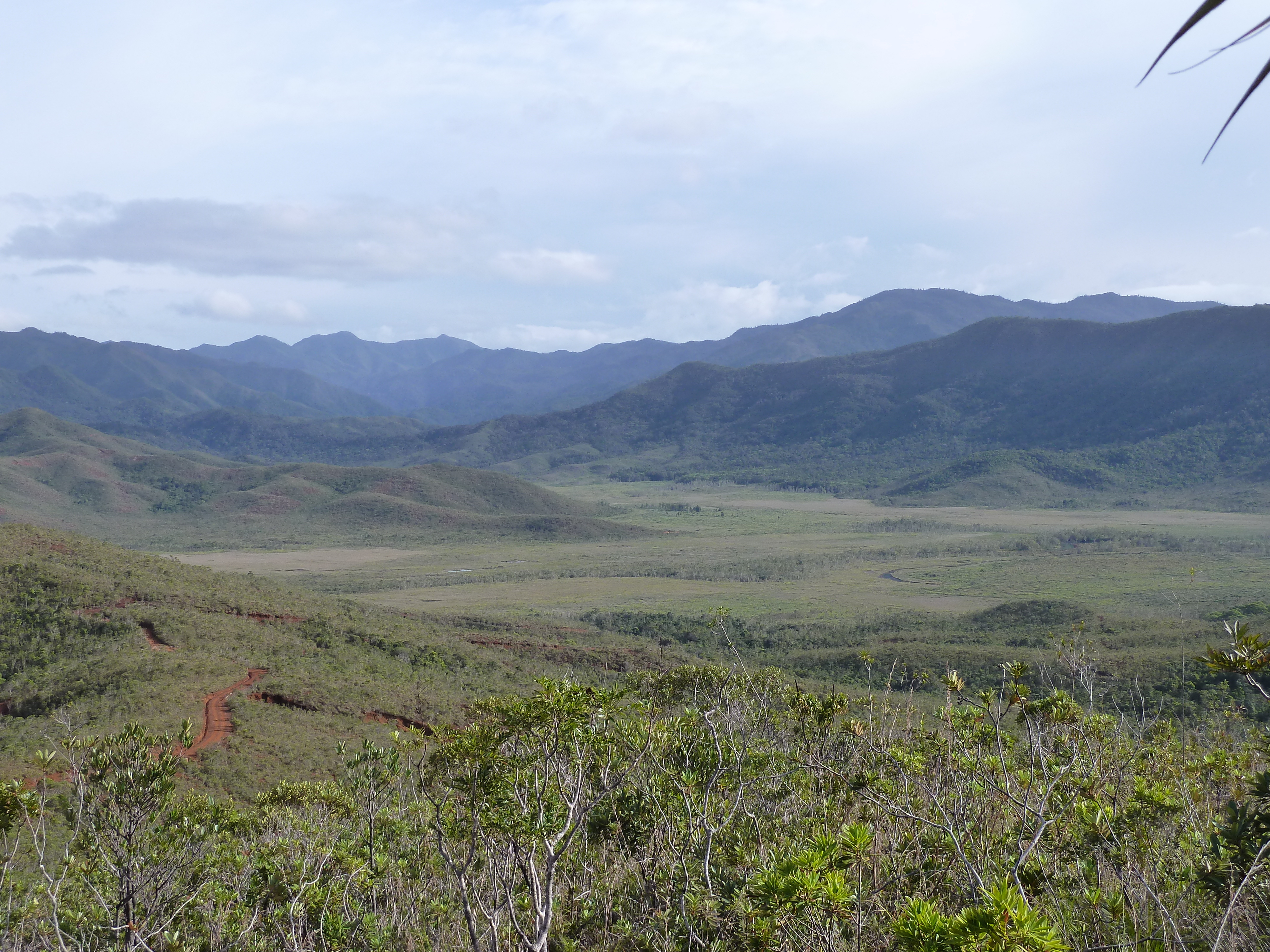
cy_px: 476
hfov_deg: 42.9
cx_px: 635
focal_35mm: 44
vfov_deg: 32.9
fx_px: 1614
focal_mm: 7.3
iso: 125
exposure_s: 1/400
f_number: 4
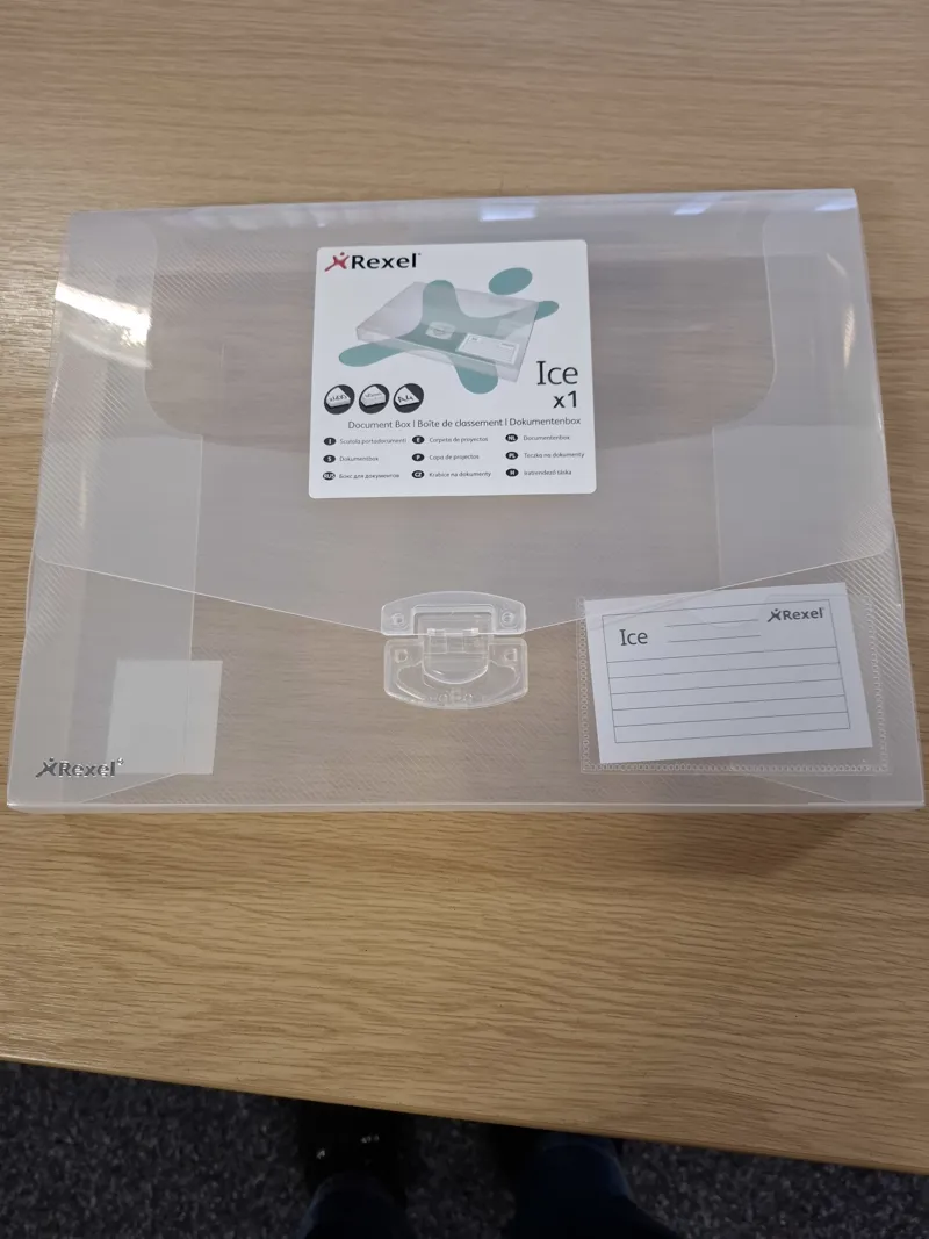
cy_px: 620
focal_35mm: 23
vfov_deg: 73.9
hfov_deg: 58.9
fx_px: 823
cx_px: 464
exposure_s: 1/60
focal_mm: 5.54
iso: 200
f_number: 1.8
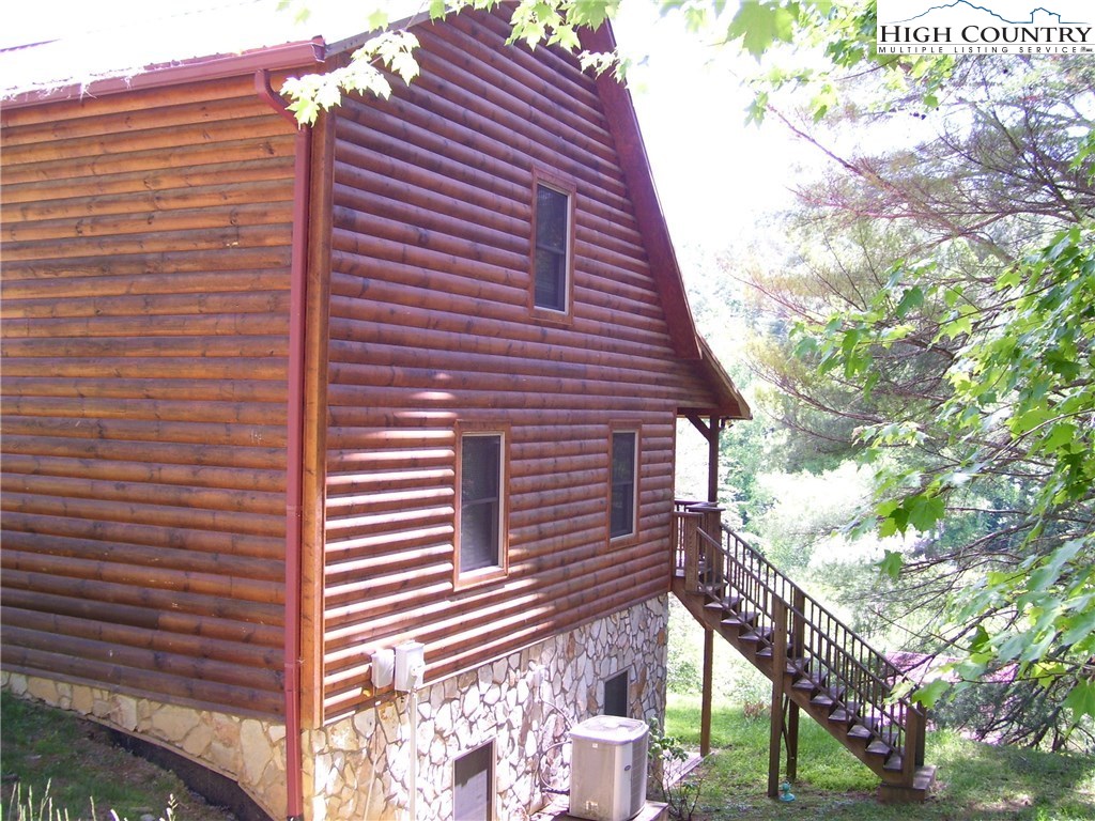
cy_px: 410
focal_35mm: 37
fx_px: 1170
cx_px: 548
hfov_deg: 50.1
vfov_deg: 38.7
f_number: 2.7
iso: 80
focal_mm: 6
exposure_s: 1/90
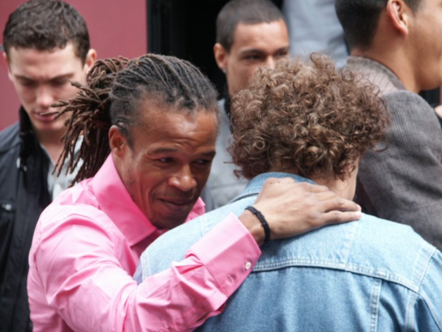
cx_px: 221
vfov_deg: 7.5
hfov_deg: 9.9
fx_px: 2541
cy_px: 166
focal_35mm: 199
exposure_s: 1/250
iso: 100
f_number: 3.5
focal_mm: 50.28
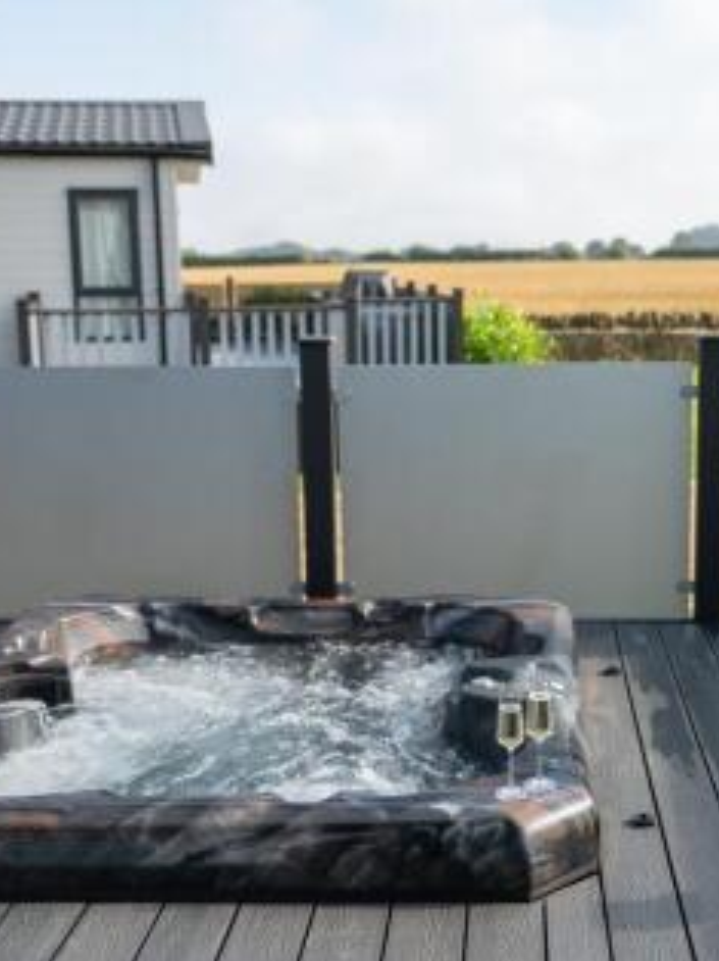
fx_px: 1414
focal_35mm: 51
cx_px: 493
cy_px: 479
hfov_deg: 28.3
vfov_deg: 37.5
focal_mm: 35
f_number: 2.5
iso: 100
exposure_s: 1/1250
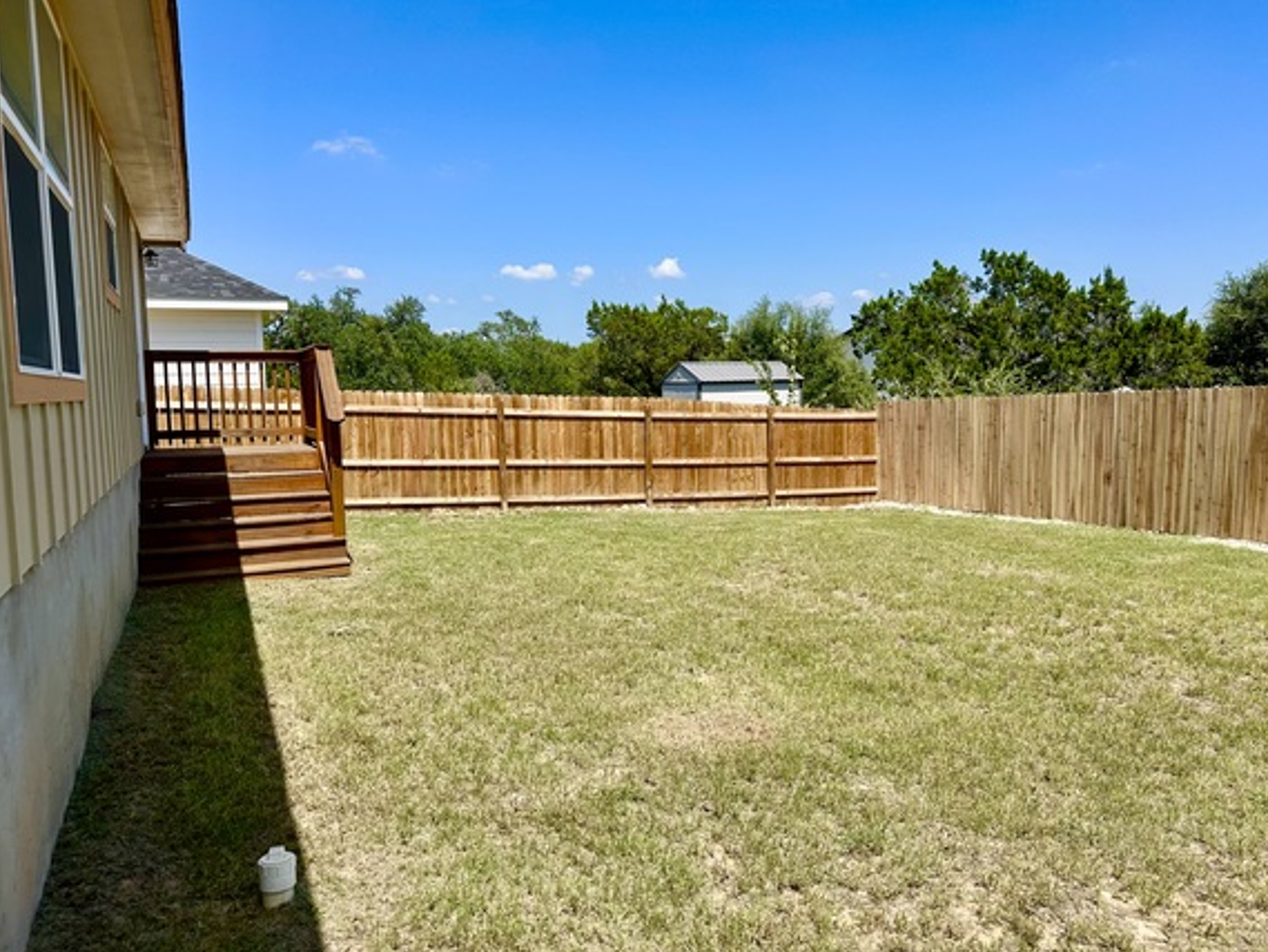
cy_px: 482
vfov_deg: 51.4
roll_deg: +0.5
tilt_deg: -5.1
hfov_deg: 65.3
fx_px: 989
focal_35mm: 27
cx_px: 669
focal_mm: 6.86
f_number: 1.78
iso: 80
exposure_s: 1/5000
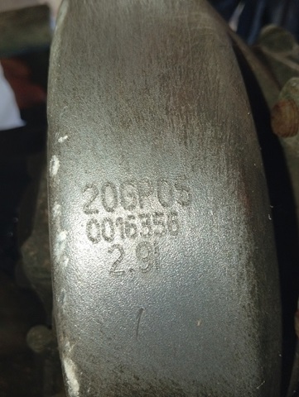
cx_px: 150
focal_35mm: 26
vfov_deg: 67.2
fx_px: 299
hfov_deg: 53.1
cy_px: 198
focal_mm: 3.96
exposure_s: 1/50
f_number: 1.8
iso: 190
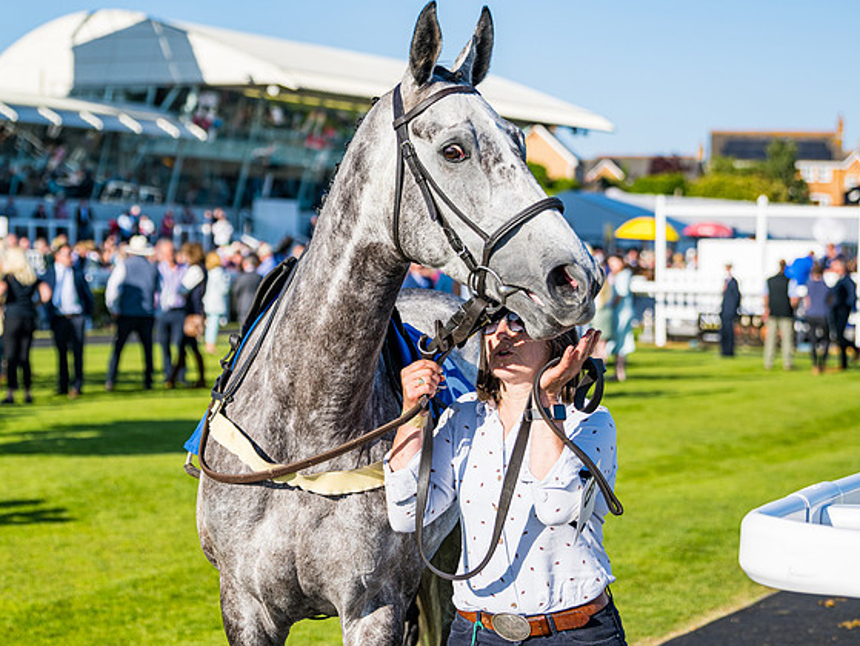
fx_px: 2262
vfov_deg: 16.3
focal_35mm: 91
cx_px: 375
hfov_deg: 21.5
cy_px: 317
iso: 200
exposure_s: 1/2000
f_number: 4
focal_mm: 70
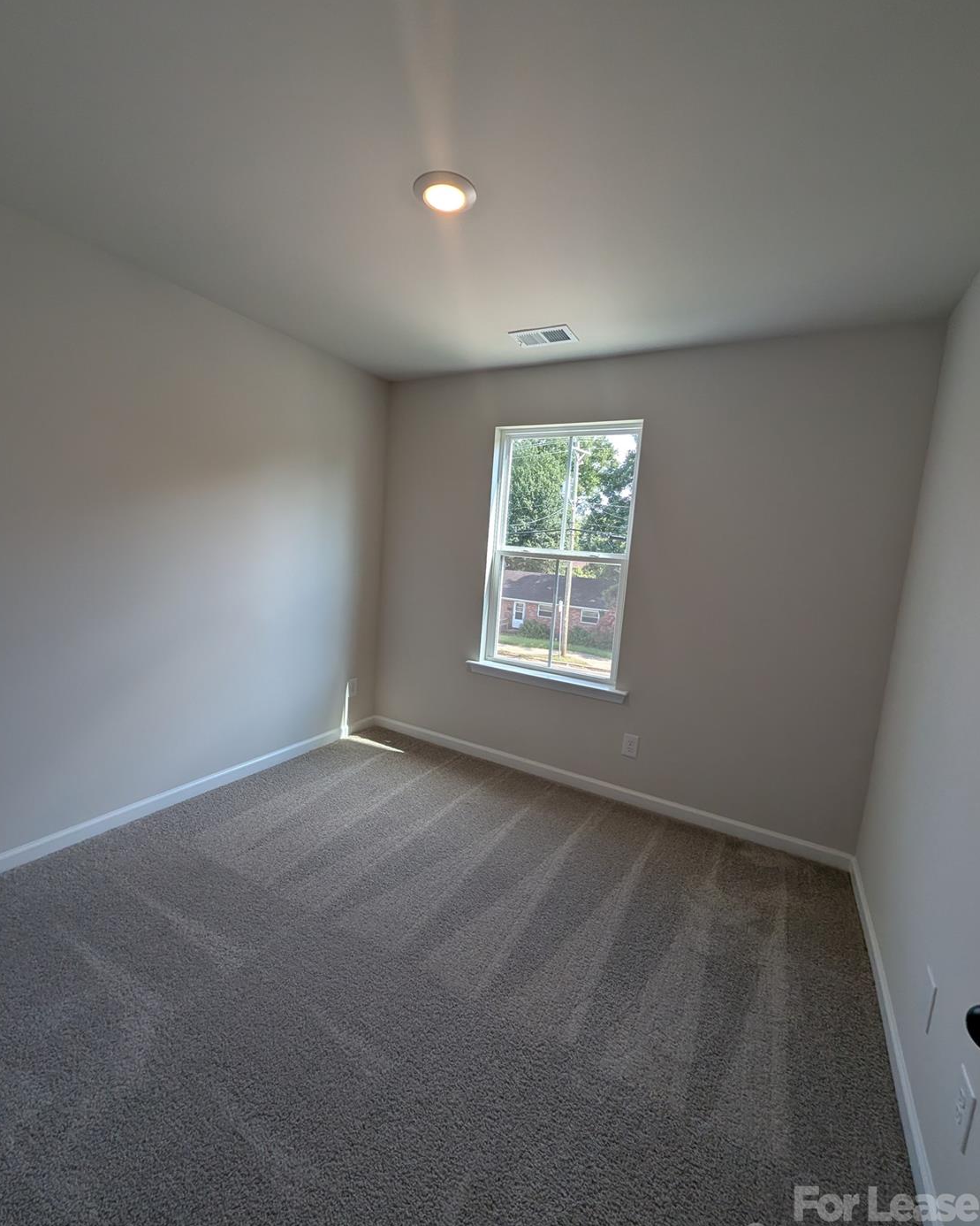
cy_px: 605
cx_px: 475
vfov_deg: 104.8
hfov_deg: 92.2
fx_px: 471
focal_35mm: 13
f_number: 1.7
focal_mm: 2.02
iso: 53
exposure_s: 1/331
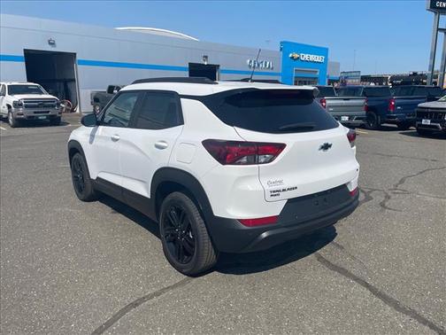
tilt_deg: -11.4
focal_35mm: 26
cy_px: 168
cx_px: 223
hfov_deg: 67.3
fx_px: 335
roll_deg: +0.4
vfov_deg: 53.1
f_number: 1.6
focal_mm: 4.2
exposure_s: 1/7813
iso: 32
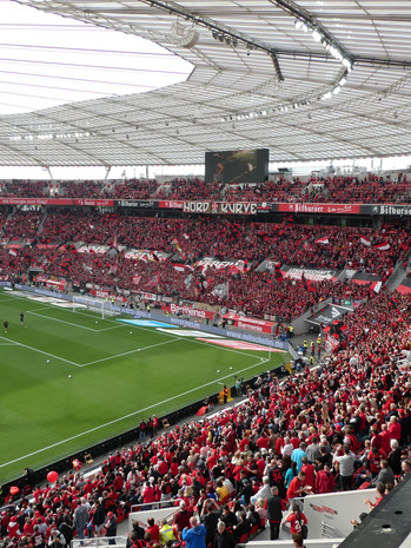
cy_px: 275
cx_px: 188
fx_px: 522
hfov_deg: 42.9
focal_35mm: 33
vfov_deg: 55.3
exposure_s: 1/250
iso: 80
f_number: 3.3
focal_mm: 4.3
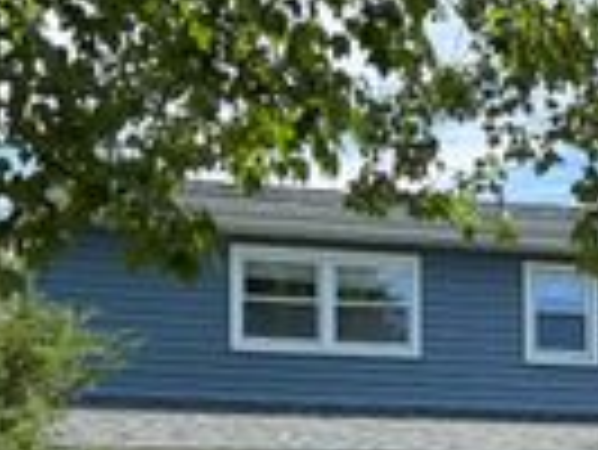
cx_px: 531
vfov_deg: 15.9
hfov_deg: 21.3
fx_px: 1556
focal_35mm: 90
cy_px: 520
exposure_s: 1/1230
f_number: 1.78
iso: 100
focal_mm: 6.76
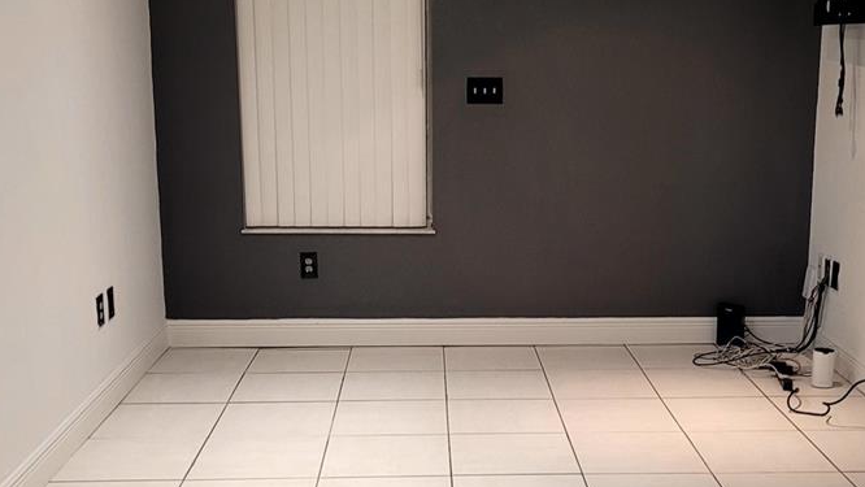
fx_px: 1170
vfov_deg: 23.5
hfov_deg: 40.4
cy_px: 275
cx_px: 508
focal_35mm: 51
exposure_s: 1/40
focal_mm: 5.4
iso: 200
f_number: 1.8
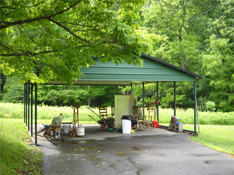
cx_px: 117
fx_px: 277
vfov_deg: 35.1
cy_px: 88
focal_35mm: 41
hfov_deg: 45.8
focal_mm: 6.72
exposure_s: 1/135
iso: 64
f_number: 3.1
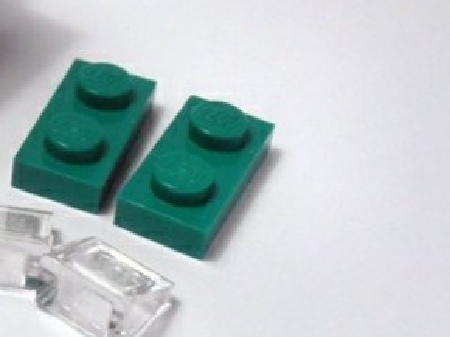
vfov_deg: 12.8
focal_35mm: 115
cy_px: 99
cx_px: -158
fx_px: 1494
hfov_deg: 16.1
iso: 80
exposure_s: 1/80
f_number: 3.9
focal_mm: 6.61
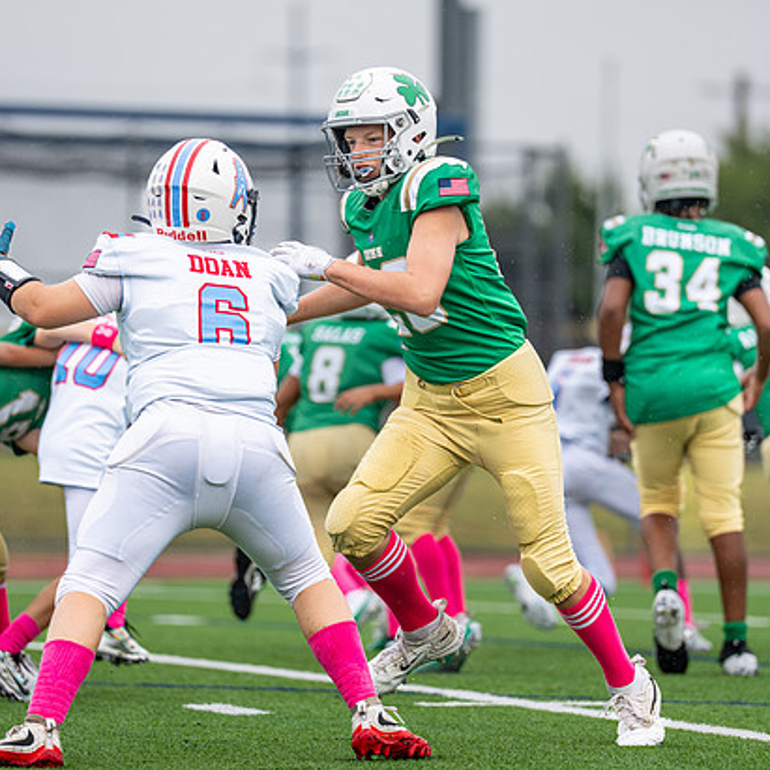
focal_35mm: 315
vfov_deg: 5.6
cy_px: 341
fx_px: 7927
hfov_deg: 5.6
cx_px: 398
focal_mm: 200
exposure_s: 1/1000
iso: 500
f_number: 2.8
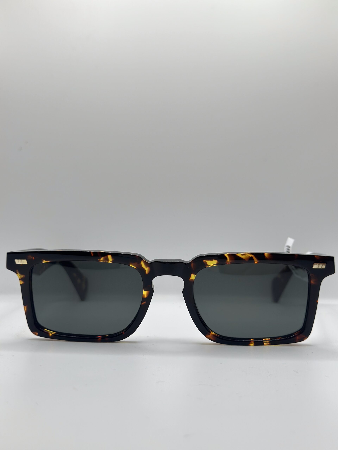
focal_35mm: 48
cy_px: 225
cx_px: 169
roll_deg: -0.5
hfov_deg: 30.3
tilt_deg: -27.3
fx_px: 625
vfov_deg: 39.7
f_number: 1.78
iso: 80
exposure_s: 1/729
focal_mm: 6.86
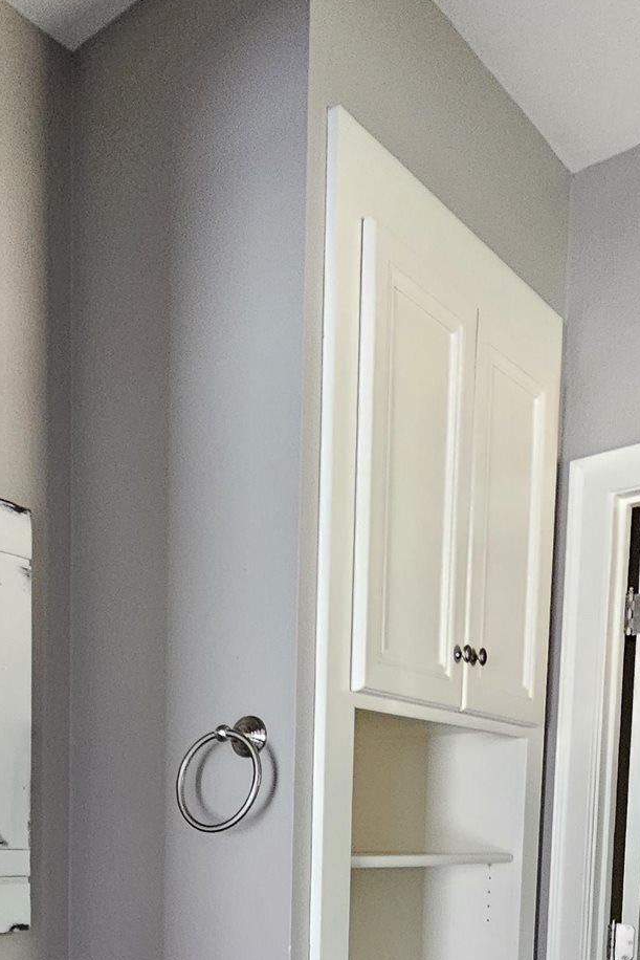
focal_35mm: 34
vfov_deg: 47.6
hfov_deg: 37.0
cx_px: 97
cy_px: 931
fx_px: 906
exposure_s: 1/30
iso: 640
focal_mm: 2.2
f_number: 2.2
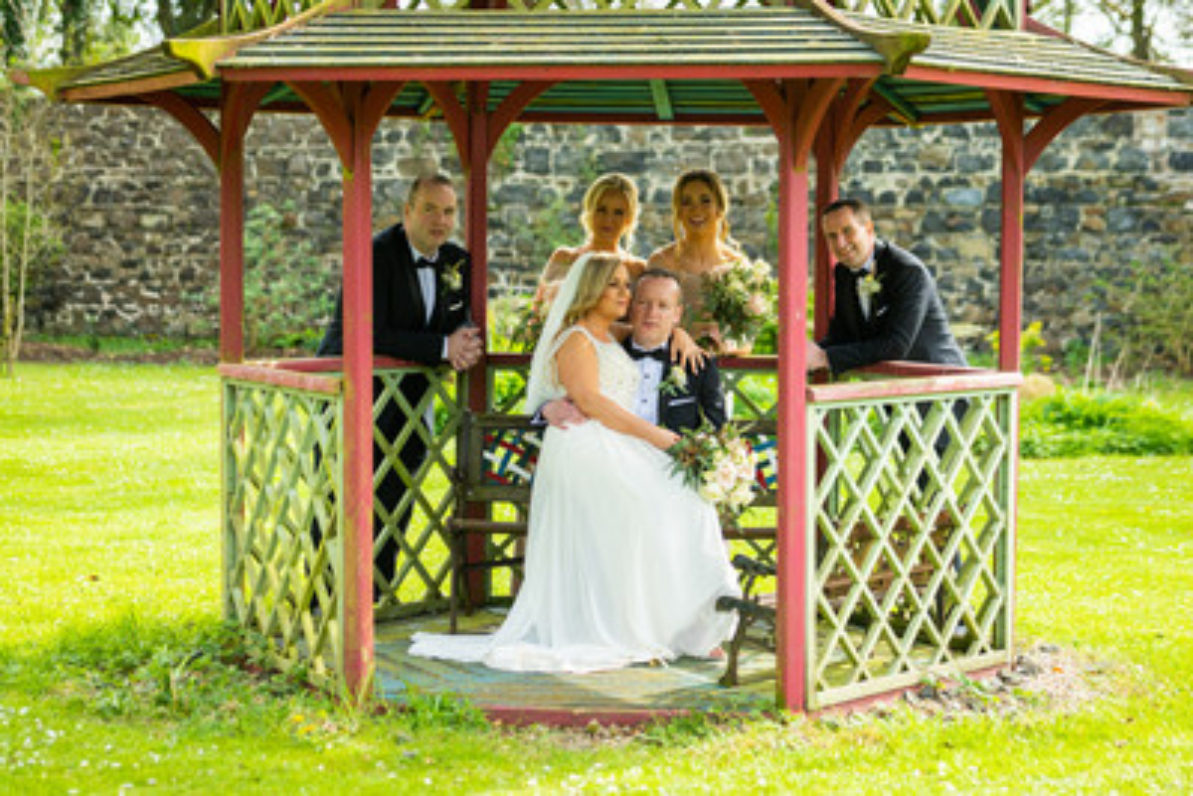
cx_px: 574
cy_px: 474
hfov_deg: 23.0
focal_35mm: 88
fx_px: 2931
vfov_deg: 15.5
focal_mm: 70
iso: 250
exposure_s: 1/640
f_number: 2.8
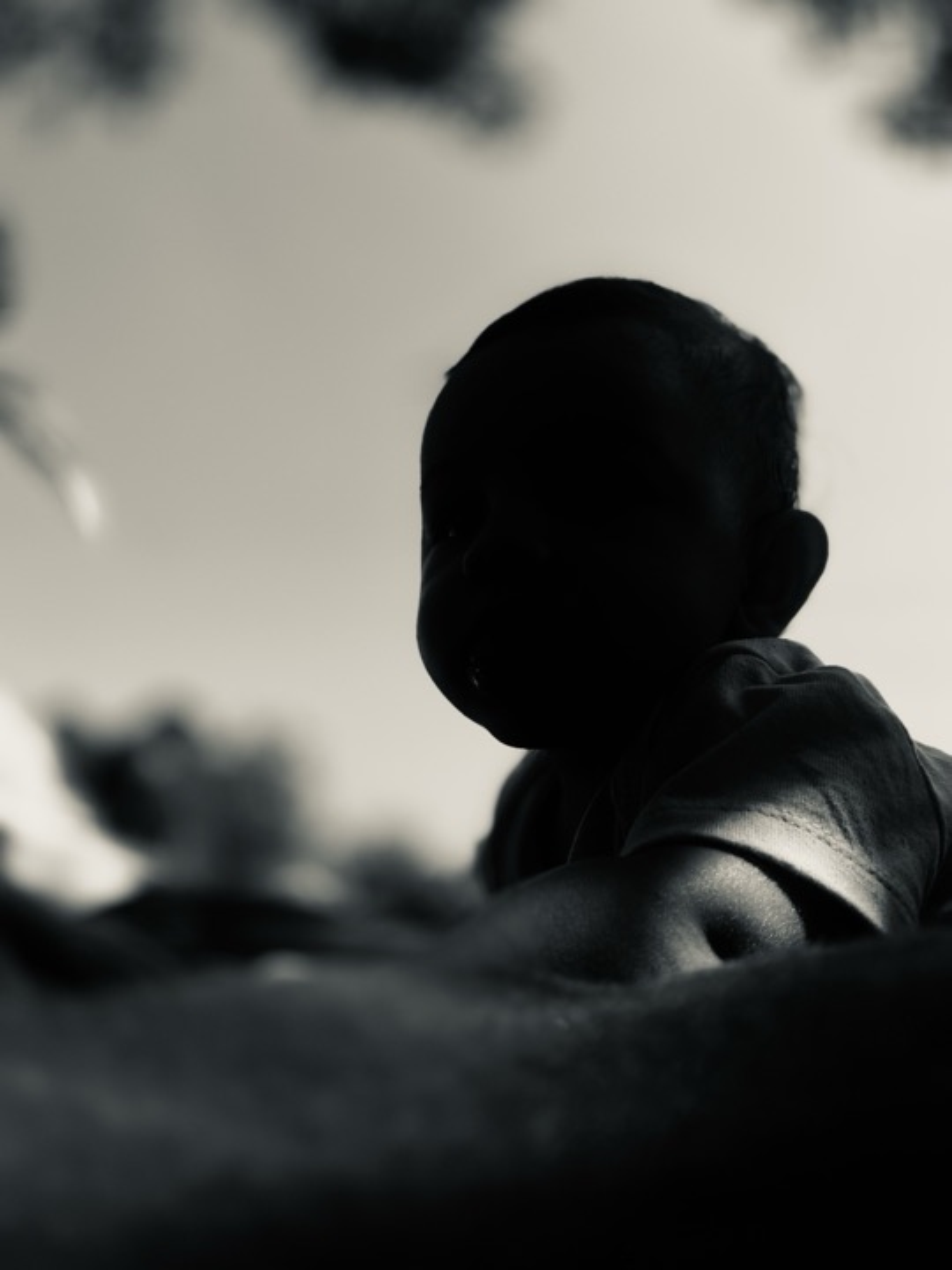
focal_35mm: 26
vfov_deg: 67.3
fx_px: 953
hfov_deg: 53.1
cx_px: 476
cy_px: 635
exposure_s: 1/6061
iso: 32
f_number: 1.8
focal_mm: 4.25
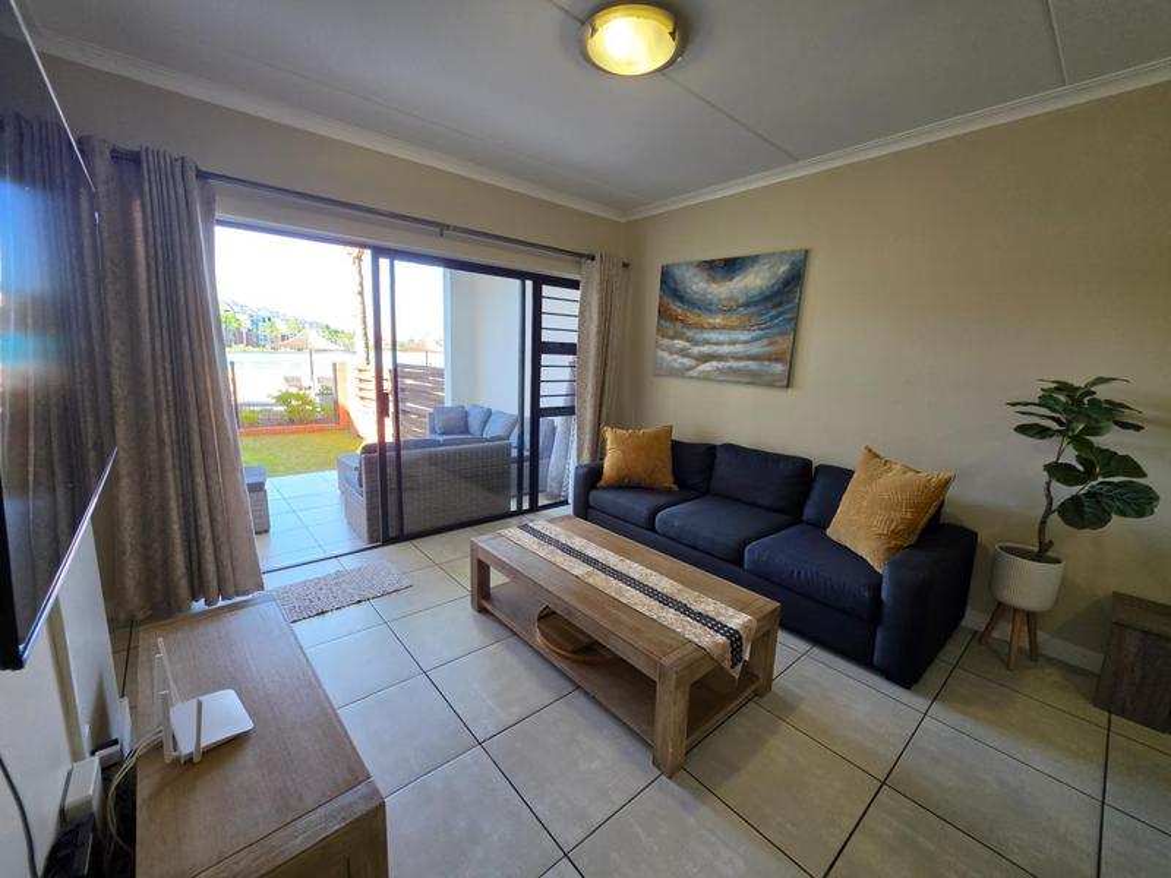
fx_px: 440
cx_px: 586
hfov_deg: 106.2
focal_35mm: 13
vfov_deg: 89.9
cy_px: 439
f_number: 1.9
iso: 100
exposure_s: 1/100
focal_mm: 2.2
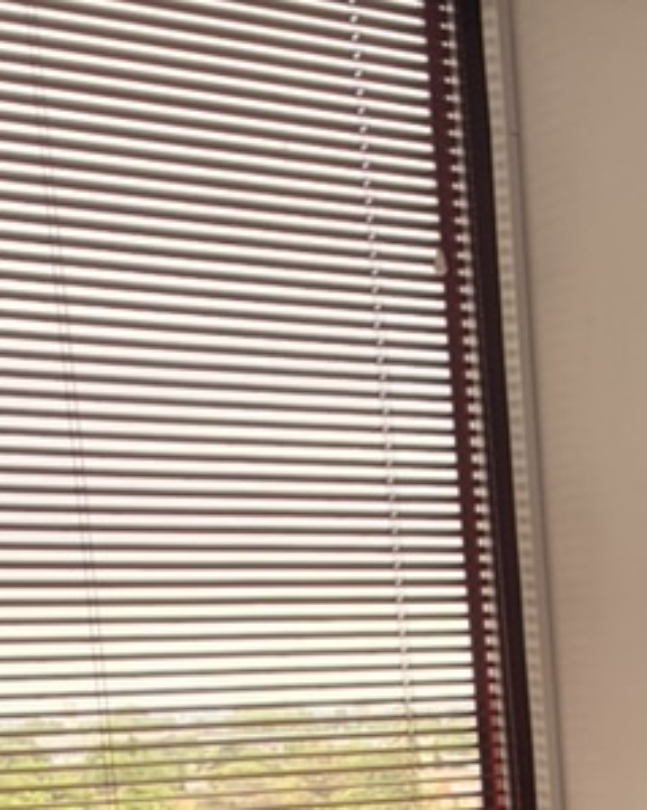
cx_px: 869
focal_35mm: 87
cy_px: 1010
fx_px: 2083
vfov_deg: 20.4
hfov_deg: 16.6
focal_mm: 5.96
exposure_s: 1/96
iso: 125
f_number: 1.6
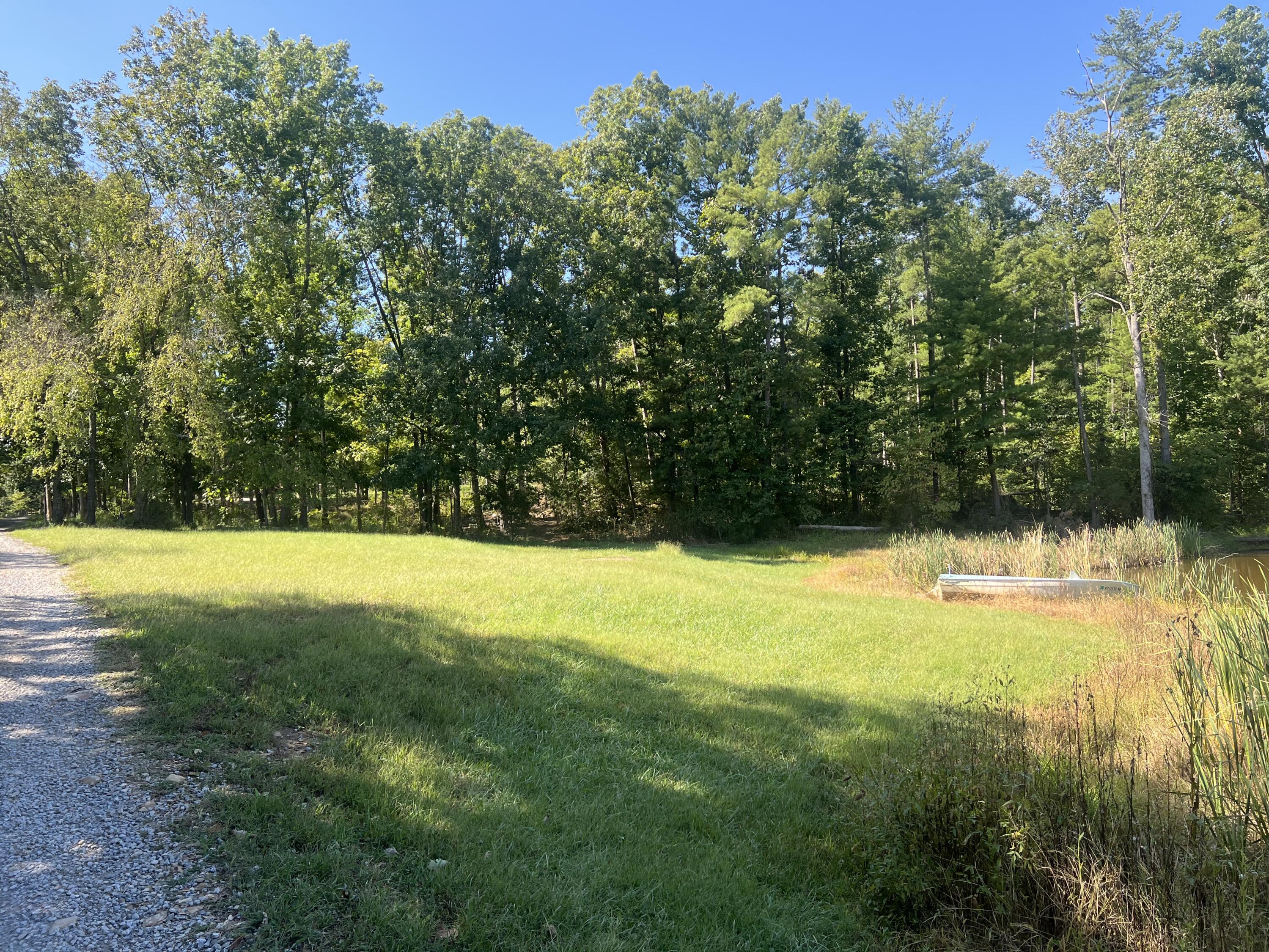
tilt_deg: +3.1
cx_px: 634
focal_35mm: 26
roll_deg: +3.5
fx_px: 953
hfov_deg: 67.3
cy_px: 476
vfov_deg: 53.1
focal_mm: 5.7
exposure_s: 1/887
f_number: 1.5
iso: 50
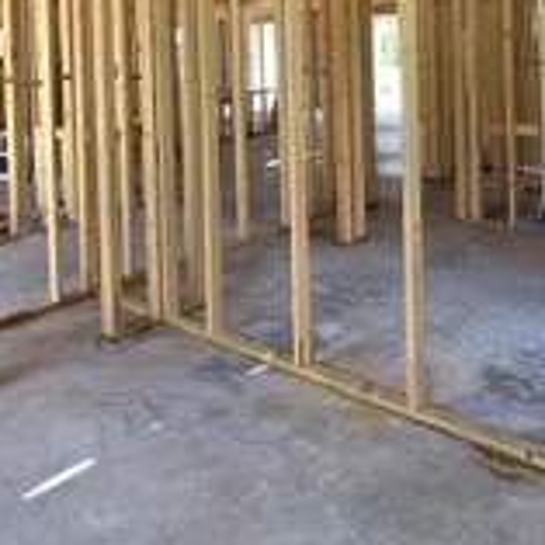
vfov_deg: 43.5
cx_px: 212
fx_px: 623
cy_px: 64
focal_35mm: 35
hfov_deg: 46.9
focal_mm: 2.2
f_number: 1.9
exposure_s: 1/120
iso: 50
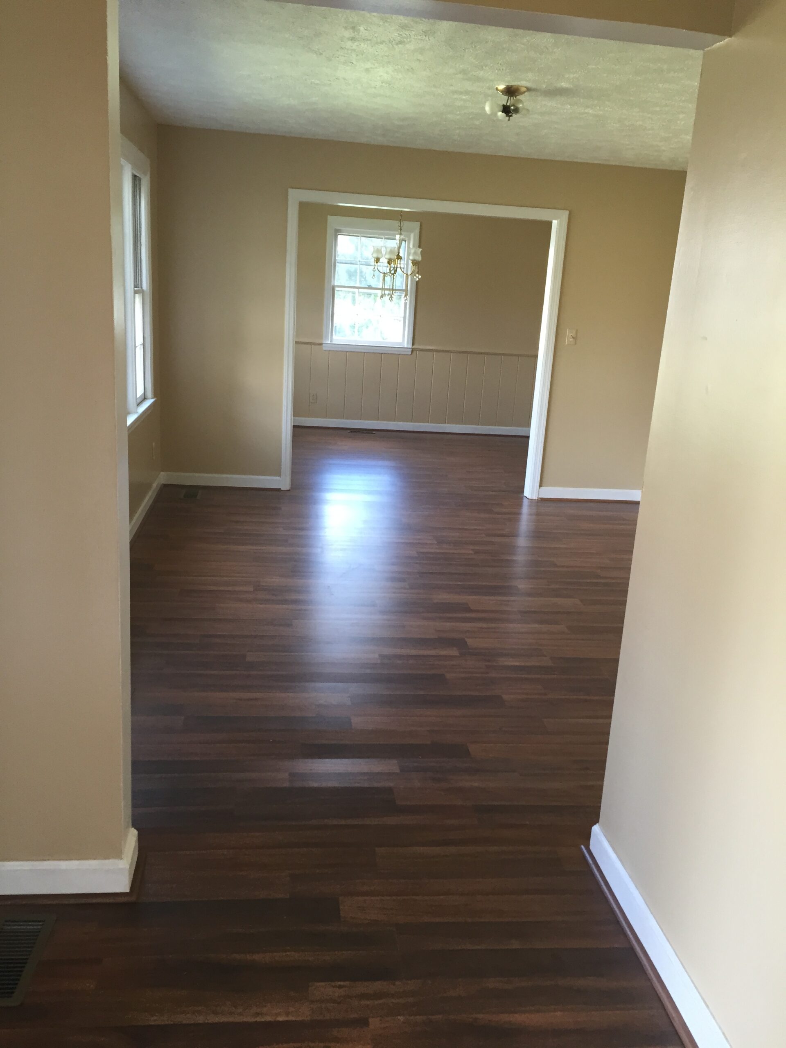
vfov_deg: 61.7
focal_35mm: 29
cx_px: 393
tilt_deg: -12.3
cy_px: 524
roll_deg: -4.4
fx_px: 878
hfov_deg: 48.2
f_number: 2.2
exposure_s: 1/30
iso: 40
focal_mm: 4.15
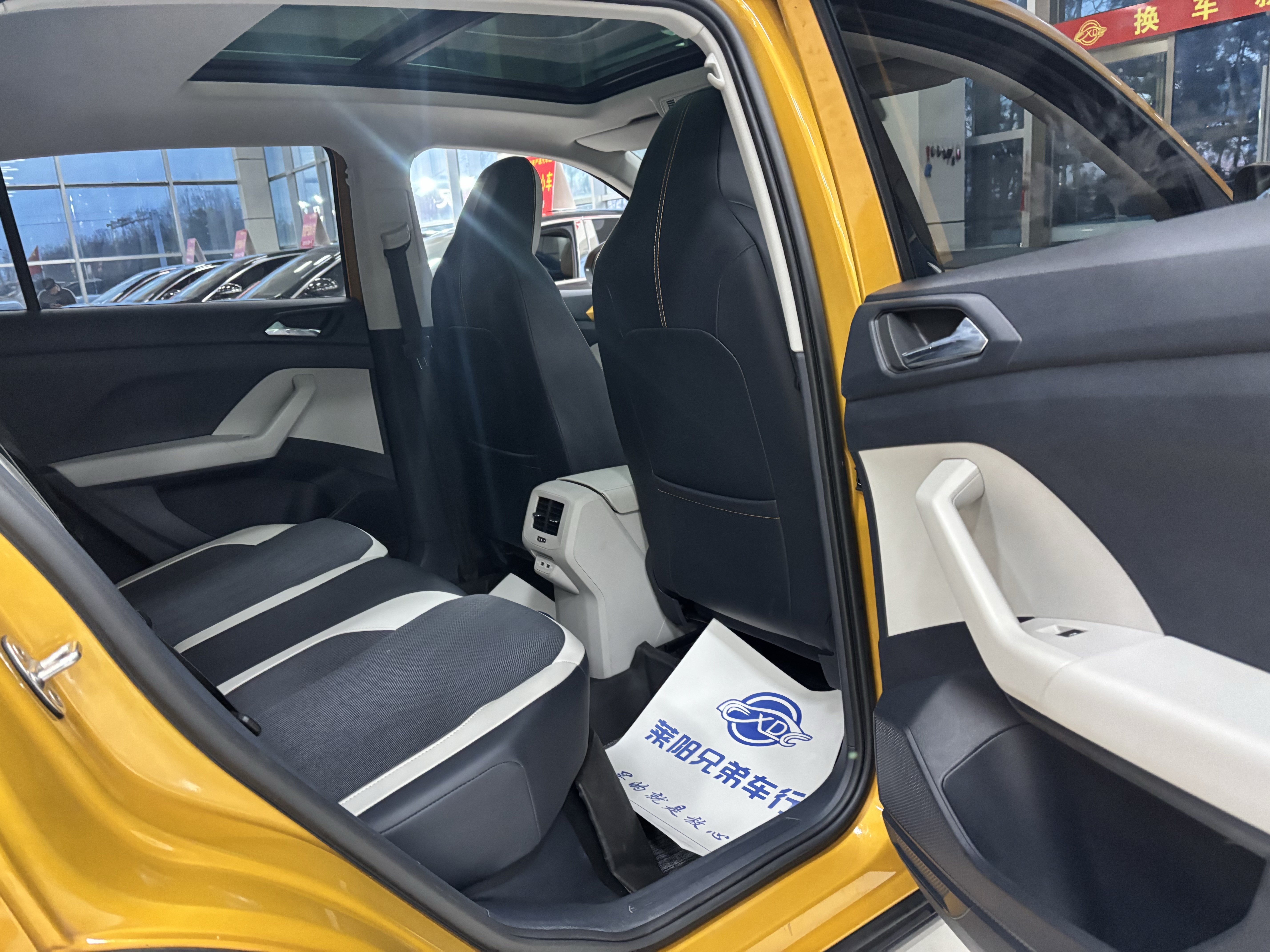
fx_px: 954
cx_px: 635
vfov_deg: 53.1
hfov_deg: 67.3
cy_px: 476
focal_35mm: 26
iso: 500
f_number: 1.6
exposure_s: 1/50
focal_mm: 5.96
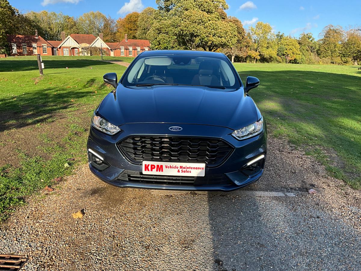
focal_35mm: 29
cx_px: 180
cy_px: 136
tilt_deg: -12.3
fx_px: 302
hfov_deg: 61.7
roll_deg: -0.2
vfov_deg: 48.2
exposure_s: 1/519
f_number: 1.8
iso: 25
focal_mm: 3
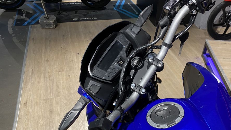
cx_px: 138
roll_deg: -3.5
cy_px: 102
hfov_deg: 57.6
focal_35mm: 34
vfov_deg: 33.8
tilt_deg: -41.3
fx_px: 208
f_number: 1.8
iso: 100
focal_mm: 4.25
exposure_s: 1/50
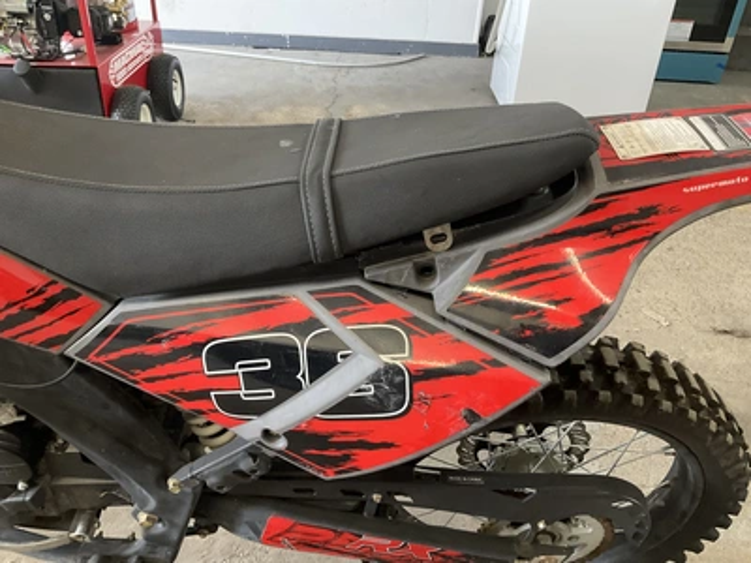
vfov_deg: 48.2
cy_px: 282
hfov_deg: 61.7
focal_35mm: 29
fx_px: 629
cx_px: 376
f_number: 1.8
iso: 250
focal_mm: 3
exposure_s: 1/60
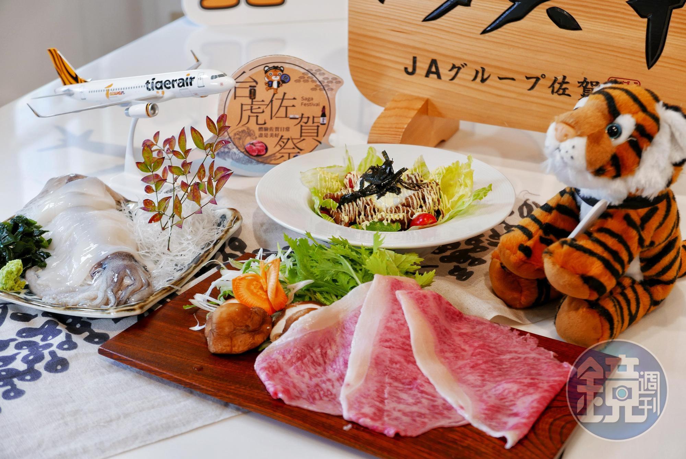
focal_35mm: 60
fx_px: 1144
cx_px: 343
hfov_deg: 33.4
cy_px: 230
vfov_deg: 22.7
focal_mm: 27.2
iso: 250
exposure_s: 1/125
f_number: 2.8
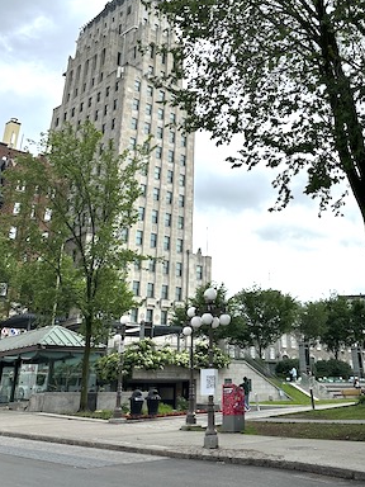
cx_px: 257
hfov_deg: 35.4
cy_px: 85
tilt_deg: +32.4
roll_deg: +3.6
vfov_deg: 44.1
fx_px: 562
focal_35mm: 40
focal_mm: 6.86
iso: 80
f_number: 1.78
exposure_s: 1/2809
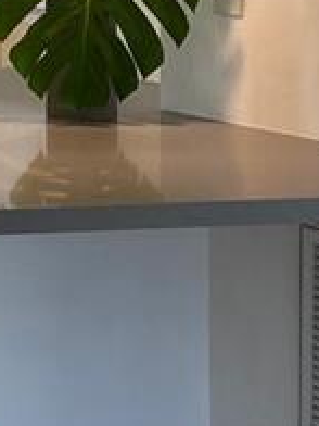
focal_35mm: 159
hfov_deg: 9.1
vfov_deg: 12.1
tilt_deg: -2.9
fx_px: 1954
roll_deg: +0.5
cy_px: -85
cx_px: -130
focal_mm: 4.25
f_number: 1.8
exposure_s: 1/63
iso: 40
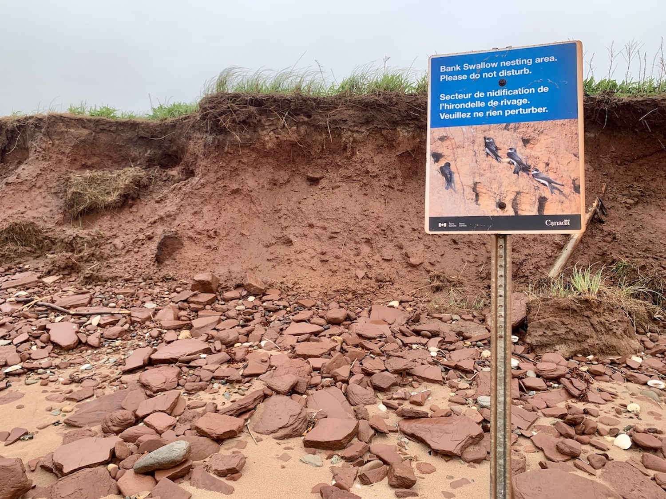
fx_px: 500
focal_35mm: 26
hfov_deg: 67.3
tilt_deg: -4.1
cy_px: 250
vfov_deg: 53.1
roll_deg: -1.6
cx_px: 333
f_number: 1.8
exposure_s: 1/313
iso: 25
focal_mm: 4.25
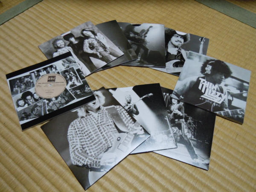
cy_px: 96
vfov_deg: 46.8
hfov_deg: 60.0
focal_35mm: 30
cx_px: 128
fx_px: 222
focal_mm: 5.4
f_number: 3.5
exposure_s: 1/30
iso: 400
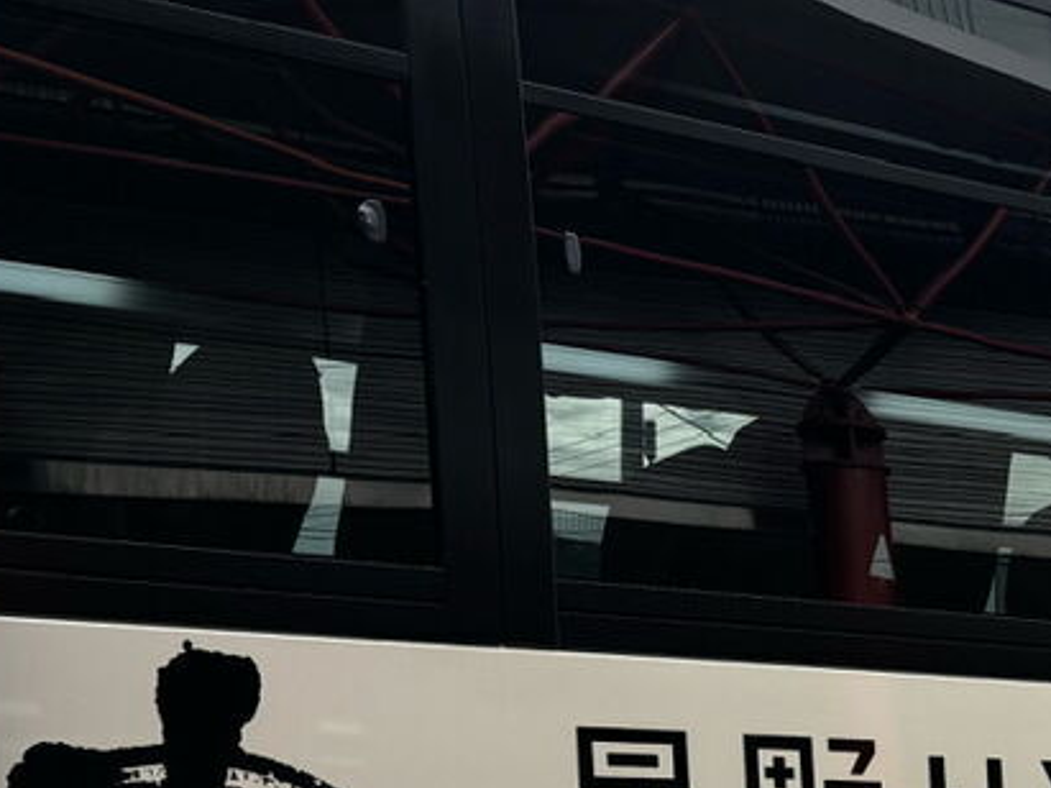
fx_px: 2307
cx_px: 1294
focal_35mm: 76
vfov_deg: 18.0
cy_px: 1046
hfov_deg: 23.3
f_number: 1.6
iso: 50
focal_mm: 5.96
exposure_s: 1/662
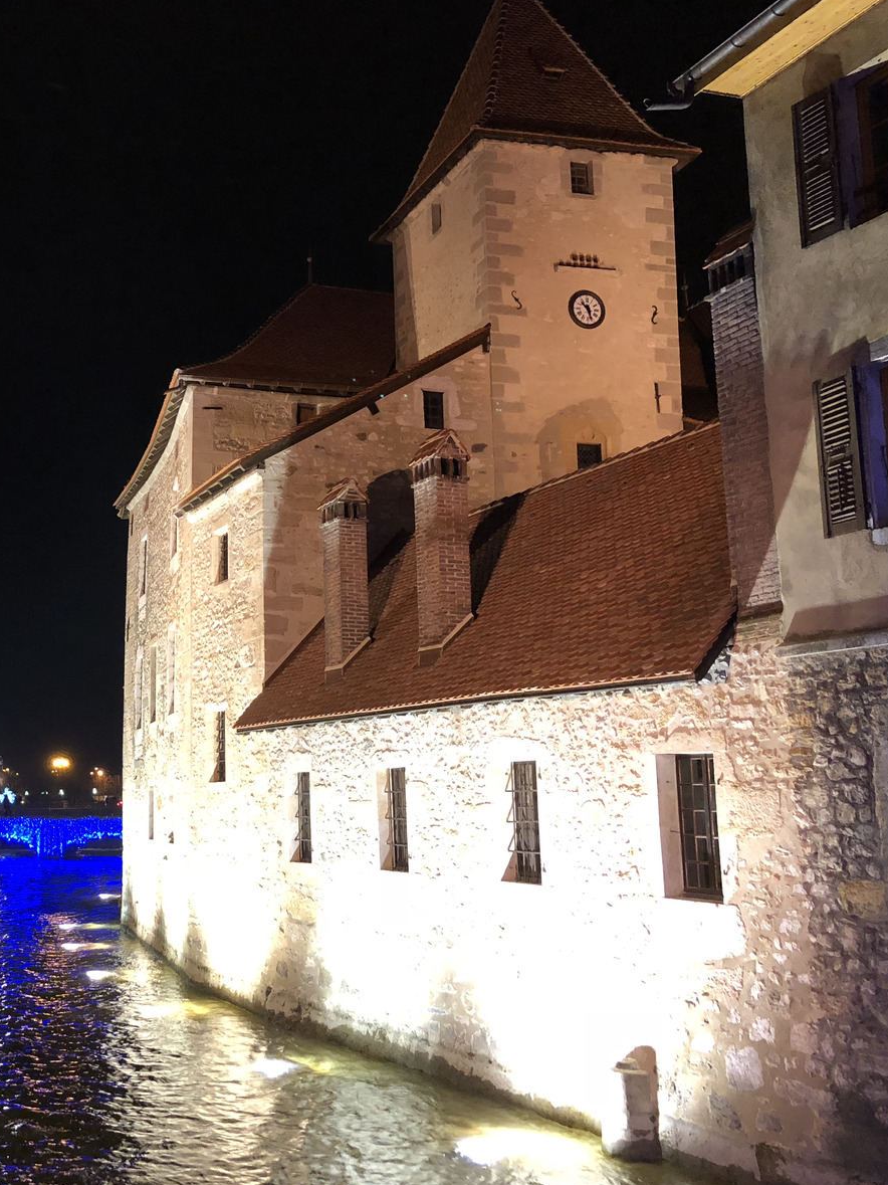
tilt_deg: +10.2
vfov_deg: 49.0
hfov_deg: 36.3
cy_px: 595
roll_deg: +0.8
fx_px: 1300
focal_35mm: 38
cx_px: 164
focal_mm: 4
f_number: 1.8
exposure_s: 1/10
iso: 100
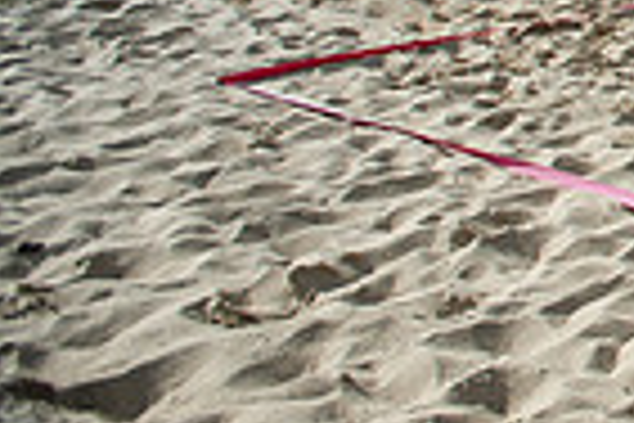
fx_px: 1233
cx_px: 1299
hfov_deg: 18.1
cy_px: -173
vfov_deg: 17.8
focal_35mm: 70
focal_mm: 17
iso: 125
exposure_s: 1/640
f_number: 4
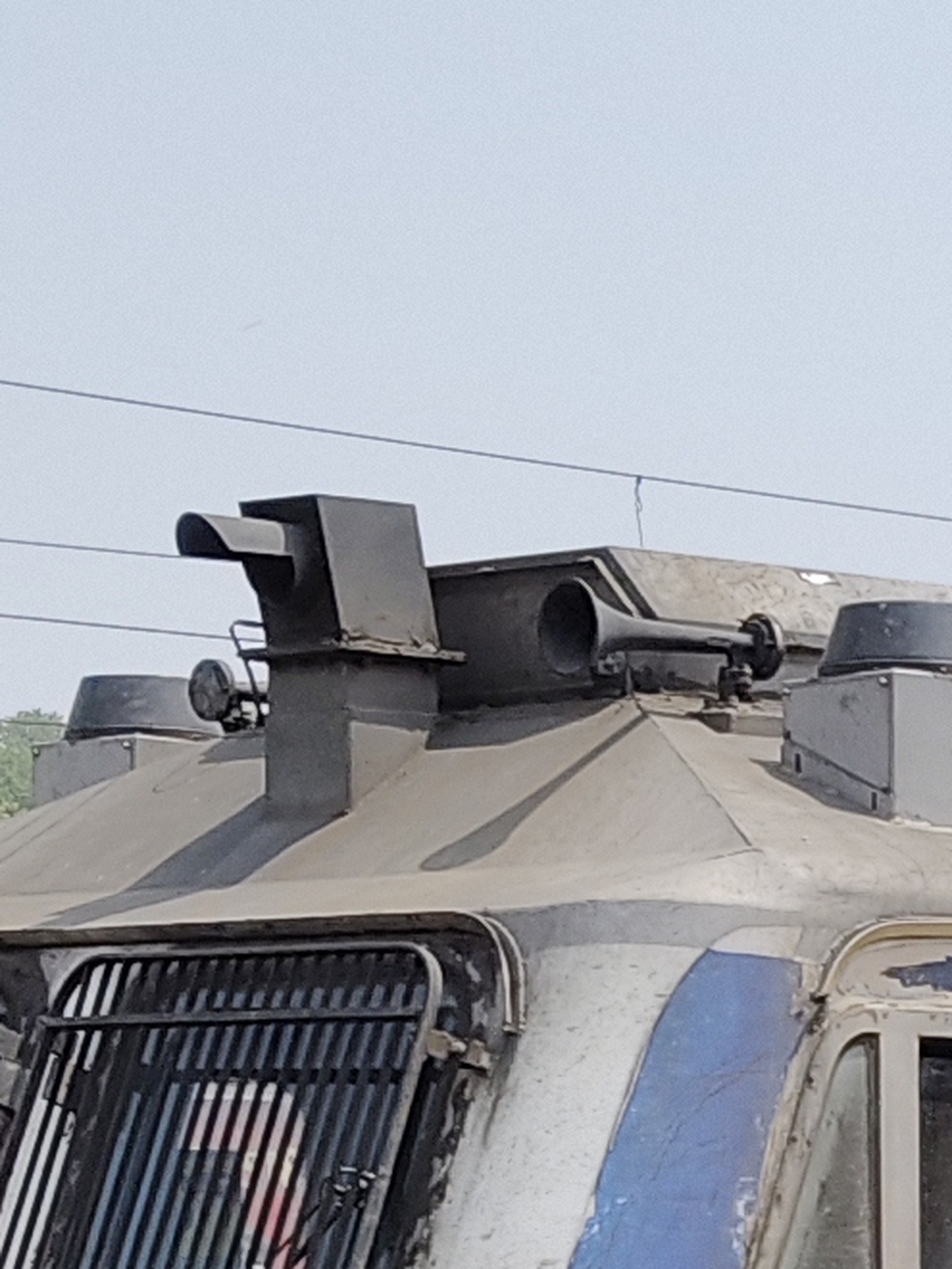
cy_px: 1611
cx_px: 1681
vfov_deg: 12.8
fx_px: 5464
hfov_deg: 9.5
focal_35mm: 149
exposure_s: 1/555
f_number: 1.88
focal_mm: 5.56
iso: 50
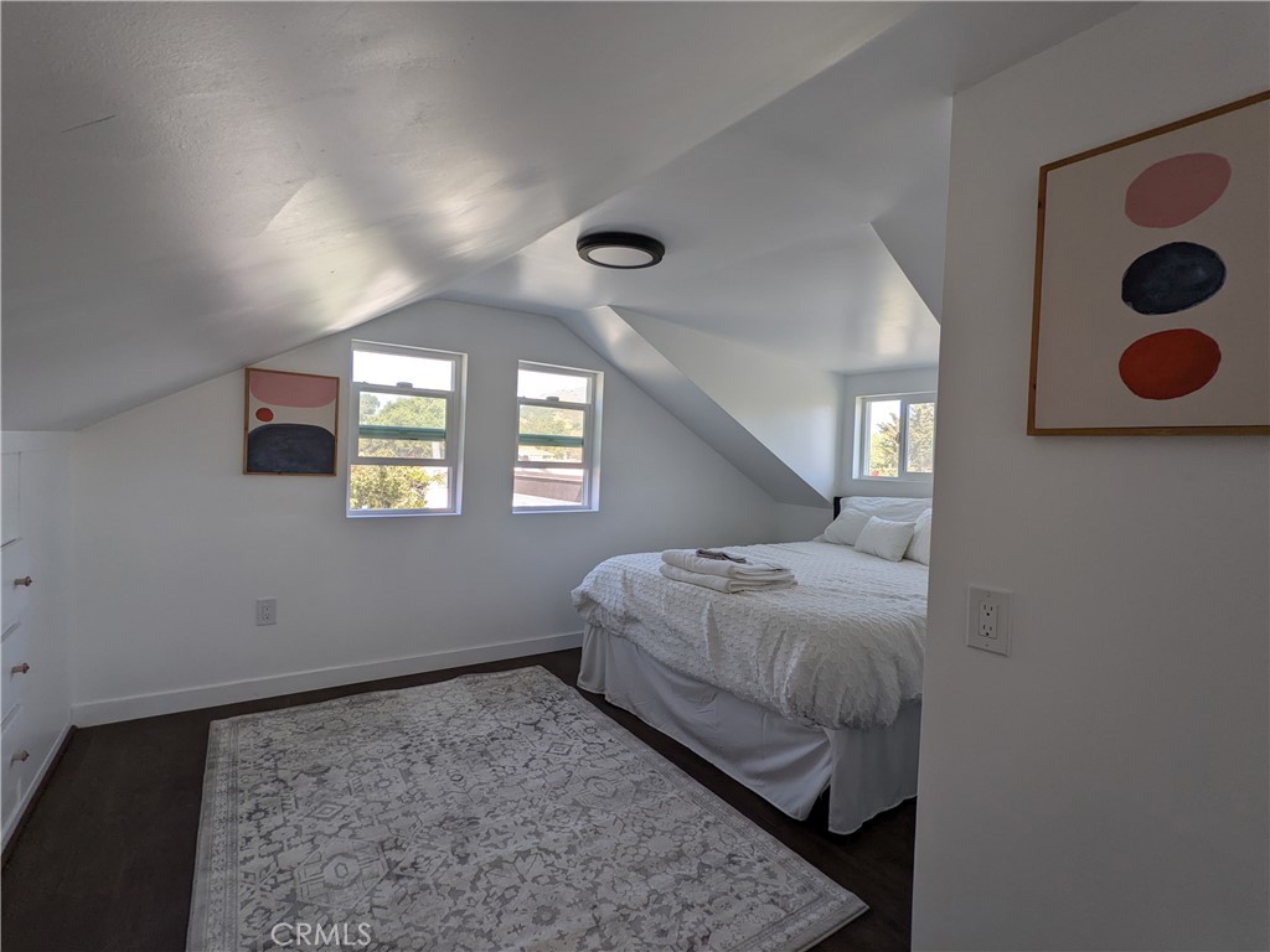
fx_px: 587
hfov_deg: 94.5
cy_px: 476
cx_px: 635
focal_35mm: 16
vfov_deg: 78.1
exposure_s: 1/79.9
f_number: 2.2
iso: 34
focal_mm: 2.22
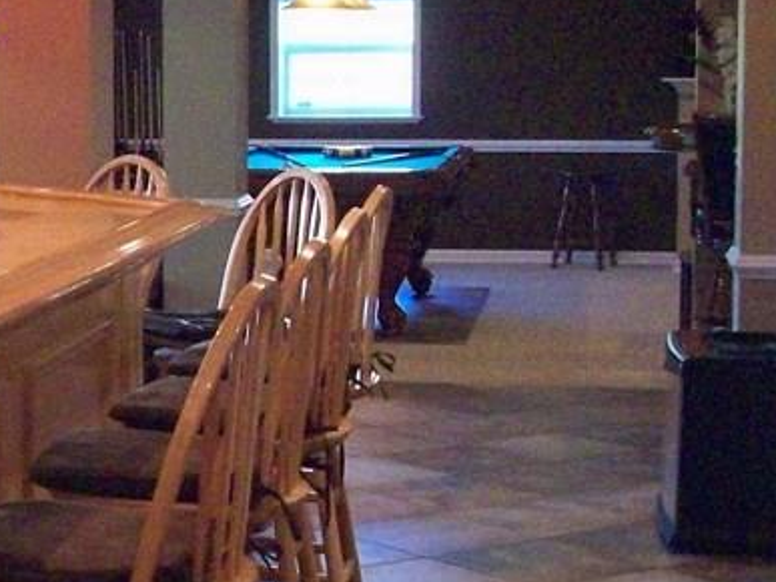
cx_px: -152
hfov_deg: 18.9
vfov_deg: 15.1
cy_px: 297
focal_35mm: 98
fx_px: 2196
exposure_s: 1/45
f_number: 2.8
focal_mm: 6.2
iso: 473
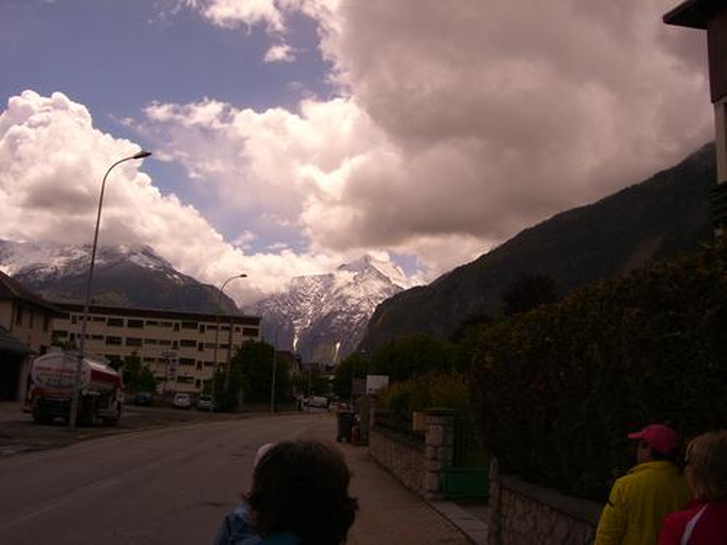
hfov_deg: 49.0
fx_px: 798
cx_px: 364
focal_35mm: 38
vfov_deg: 37.7
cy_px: 272
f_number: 4.3
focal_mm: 6.2
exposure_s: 1/2000
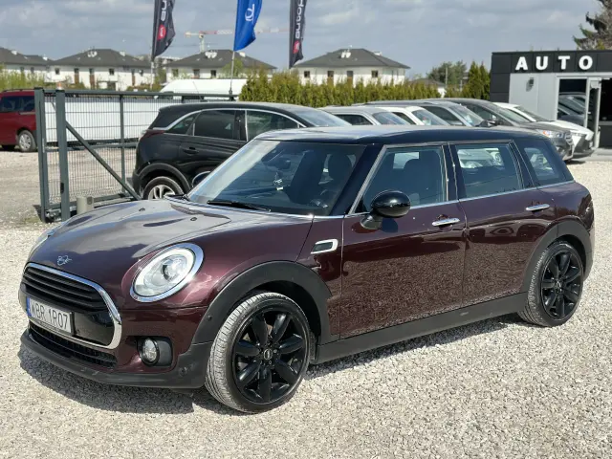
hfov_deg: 39.7
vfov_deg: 30.3
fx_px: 849
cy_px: 230
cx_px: 306
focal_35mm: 48
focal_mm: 6.86
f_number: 1.78
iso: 100
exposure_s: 1/5000
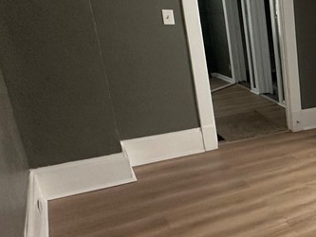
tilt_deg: -16.8
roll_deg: -0.8
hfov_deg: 31.2
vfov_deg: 33.6
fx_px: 393
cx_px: 434
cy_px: 118
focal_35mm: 43
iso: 250
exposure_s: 1/99
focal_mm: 2.22
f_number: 2.2
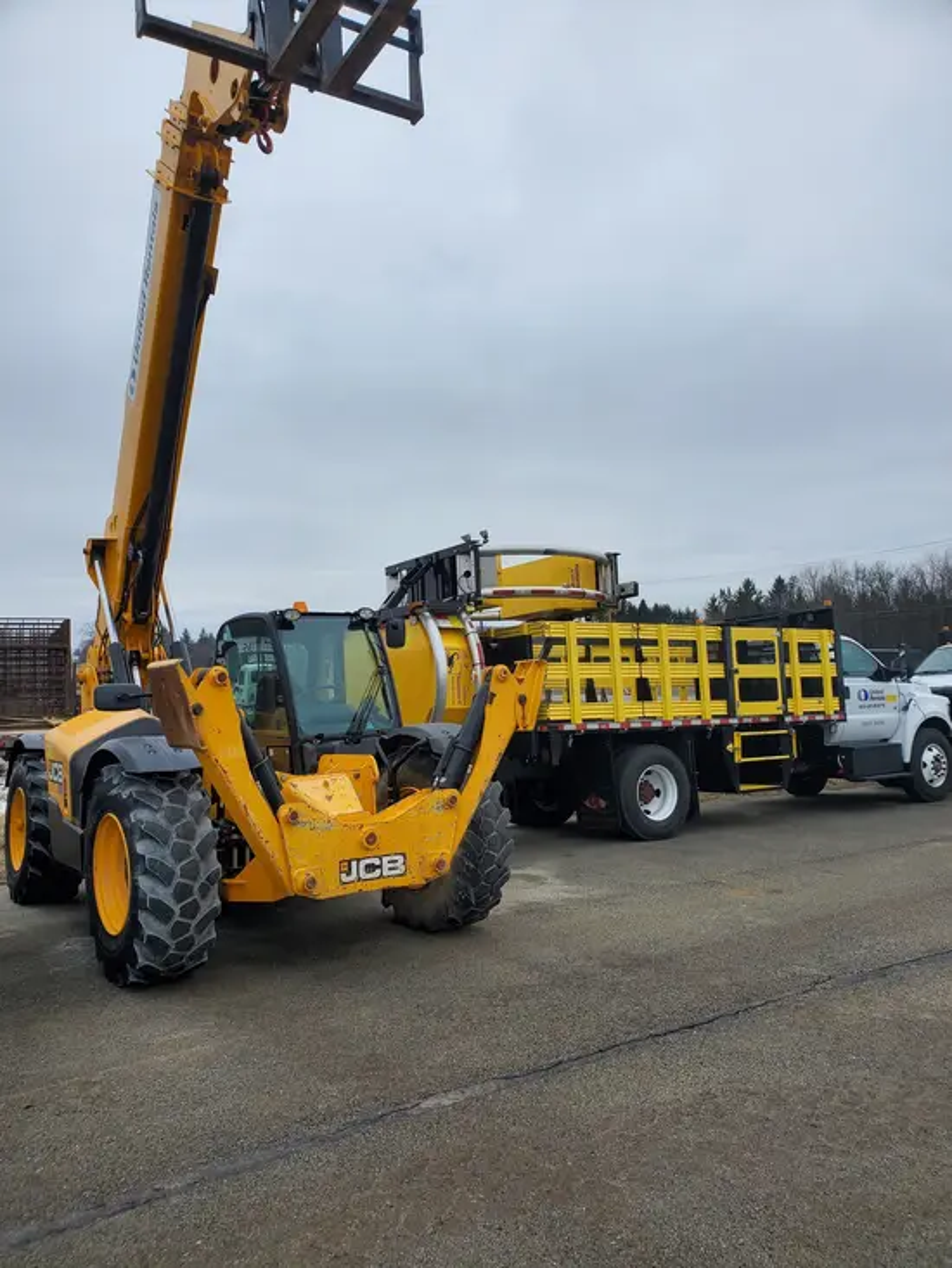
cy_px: 634
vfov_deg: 67.3
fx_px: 953
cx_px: 476
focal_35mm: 26
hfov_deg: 53.1
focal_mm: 4.3
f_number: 2.4
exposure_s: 1/601
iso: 50
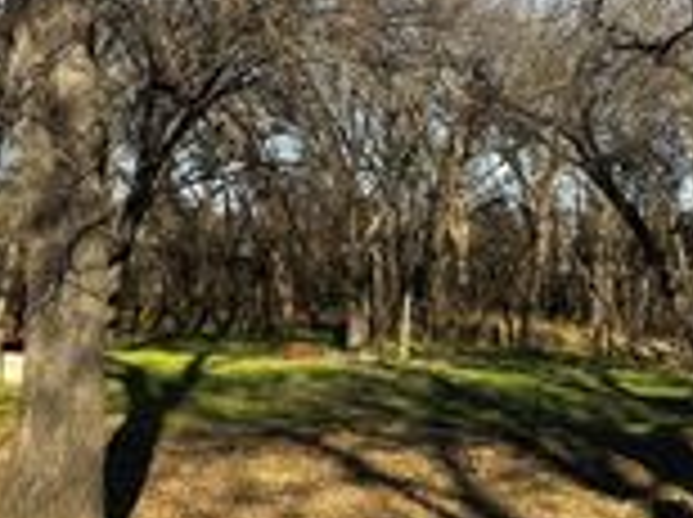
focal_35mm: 78
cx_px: 184
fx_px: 1559
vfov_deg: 18.3
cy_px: -7
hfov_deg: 24.8
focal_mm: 6.76
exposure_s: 1/2174
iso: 80
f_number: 1.78
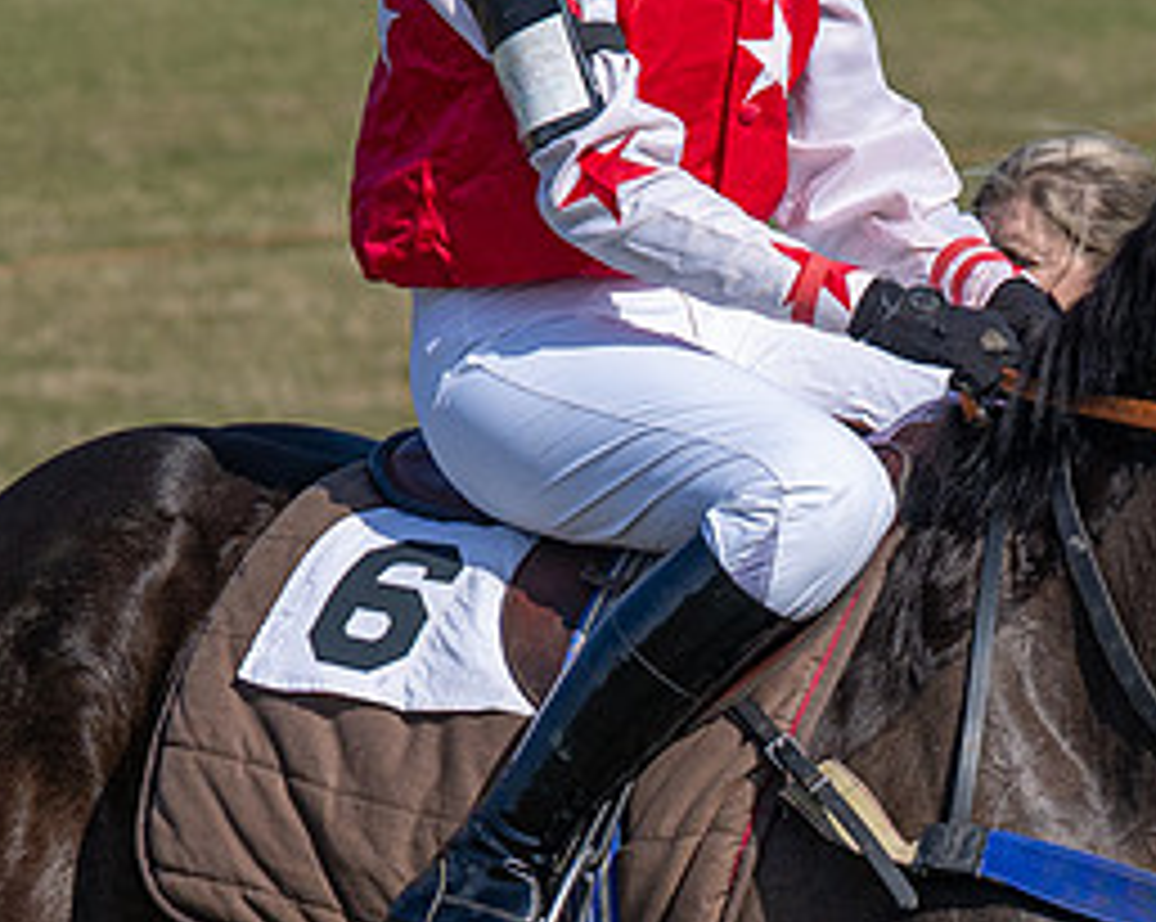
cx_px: 720
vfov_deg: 2.7
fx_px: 19616
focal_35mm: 574
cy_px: 737
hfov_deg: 3.4
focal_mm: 98
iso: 200
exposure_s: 1/2000
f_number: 5
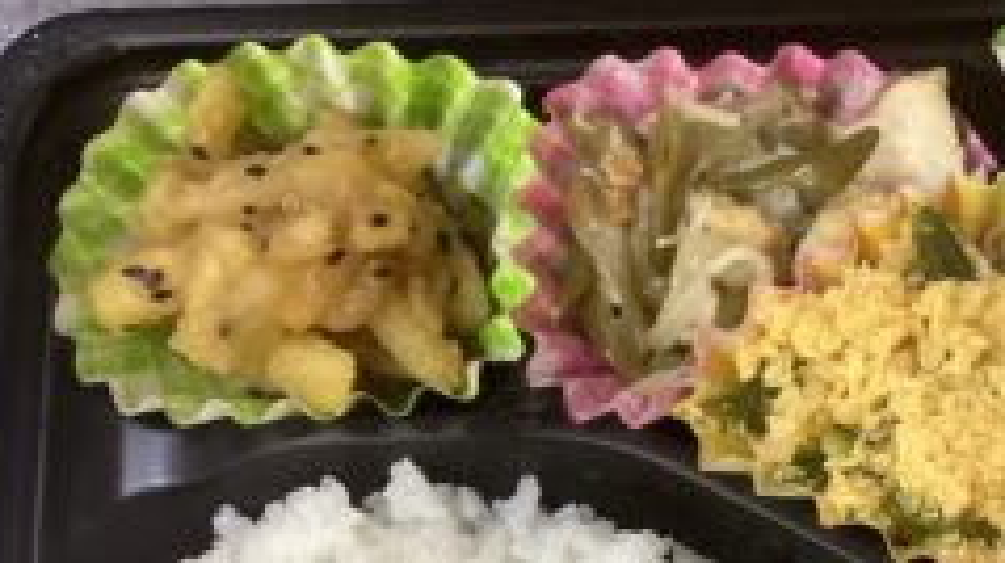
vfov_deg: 21.8
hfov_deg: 38.2
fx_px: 1411
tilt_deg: -77.1
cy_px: 548
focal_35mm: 53
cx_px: 759
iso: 200
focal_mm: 3.3
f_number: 2.4
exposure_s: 1/60
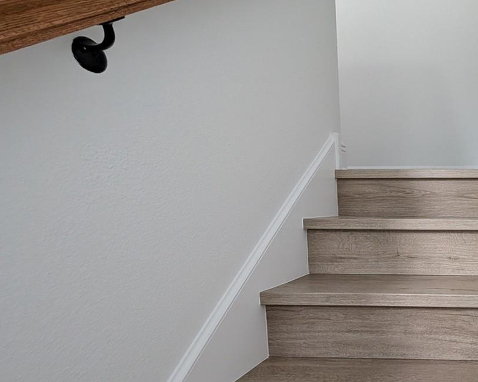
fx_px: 325
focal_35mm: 23
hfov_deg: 57.4
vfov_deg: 60.2
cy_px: 236
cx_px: 464
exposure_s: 1/115
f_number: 1.95
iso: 361
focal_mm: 2.23
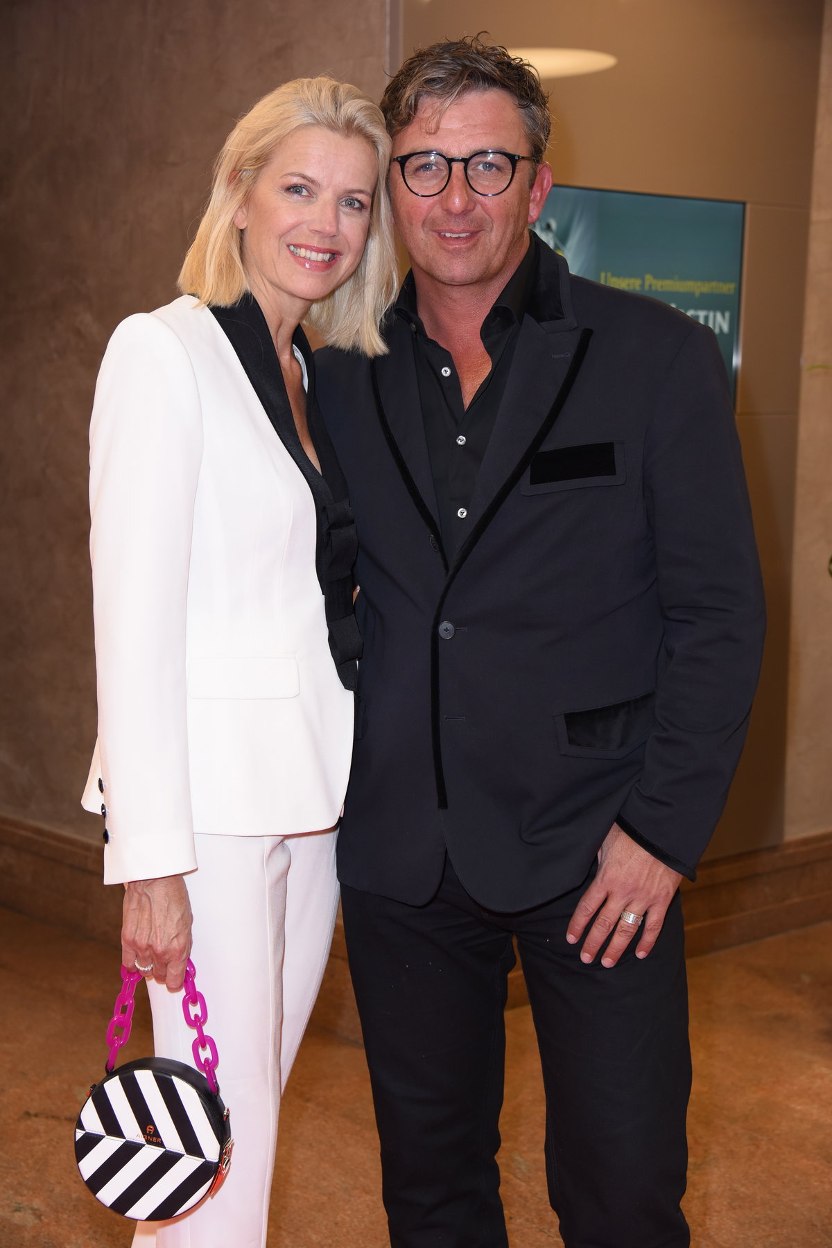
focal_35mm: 55
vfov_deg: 36.2
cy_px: 624
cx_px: 416
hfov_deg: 24.6
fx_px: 1907
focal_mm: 55
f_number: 5.6
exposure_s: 1/125
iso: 1000
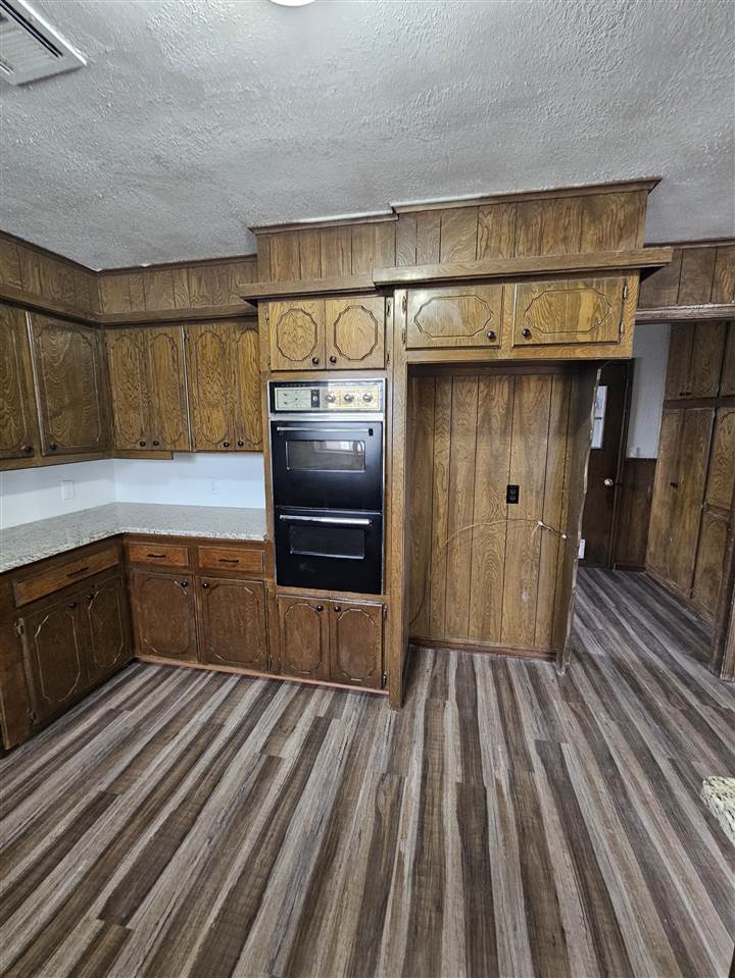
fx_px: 368
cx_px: 368
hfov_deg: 90.0
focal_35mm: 13
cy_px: 489
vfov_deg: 106.2
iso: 500
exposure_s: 1/30
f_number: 2.2
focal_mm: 2.2
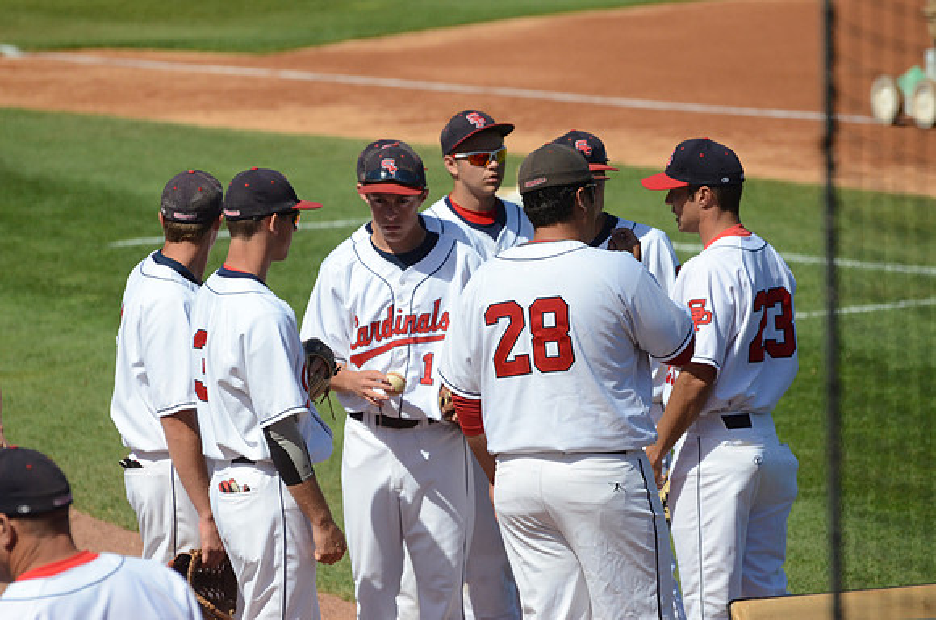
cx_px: 468
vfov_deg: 4.1
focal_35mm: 330
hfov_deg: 6.3
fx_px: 8561
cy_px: 310
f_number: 5.3
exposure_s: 1/8000
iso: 1000
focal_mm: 220
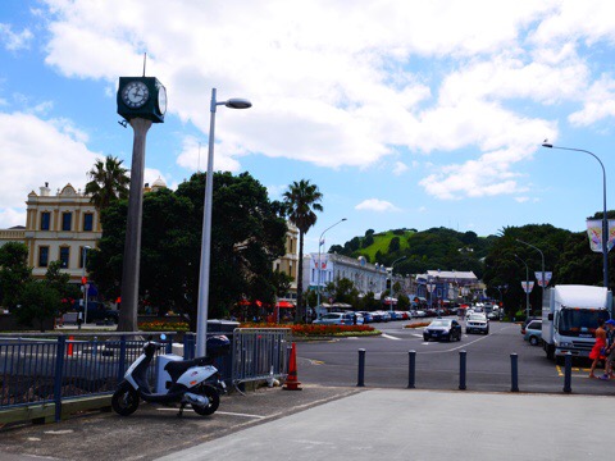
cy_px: 230
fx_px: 711
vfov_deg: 36.0
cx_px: 308
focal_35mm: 40
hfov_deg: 46.8
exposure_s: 1/400
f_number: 9
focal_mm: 20
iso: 200
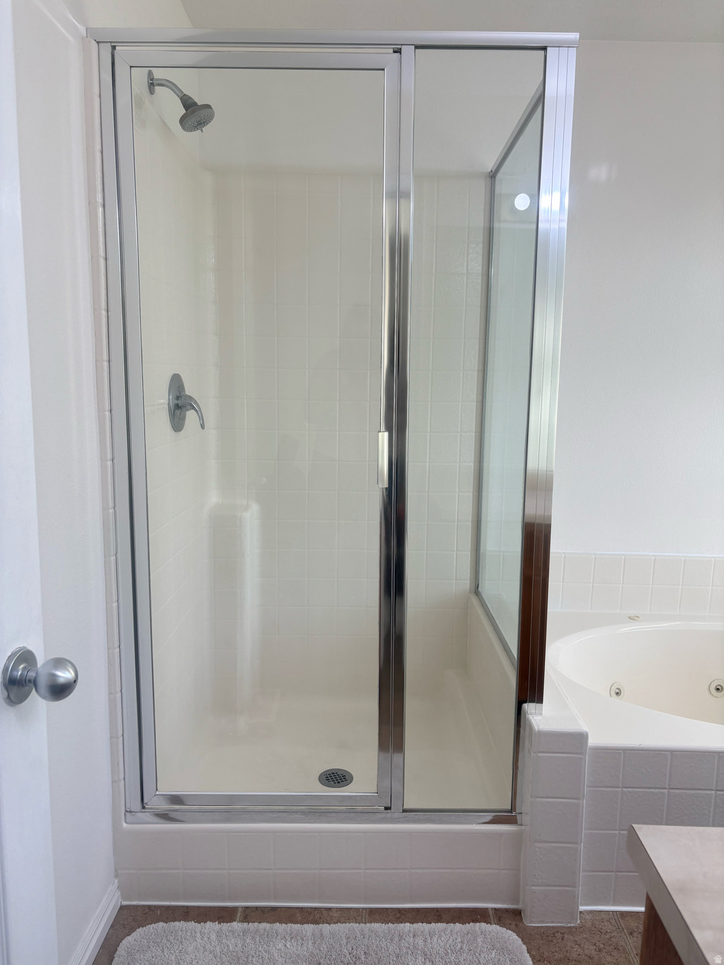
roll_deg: -0.3
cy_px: 482
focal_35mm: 26
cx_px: 362
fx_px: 725
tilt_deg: -7.6
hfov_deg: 53.1
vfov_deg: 67.3
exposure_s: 1/192
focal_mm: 5.96
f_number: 1.6
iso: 40
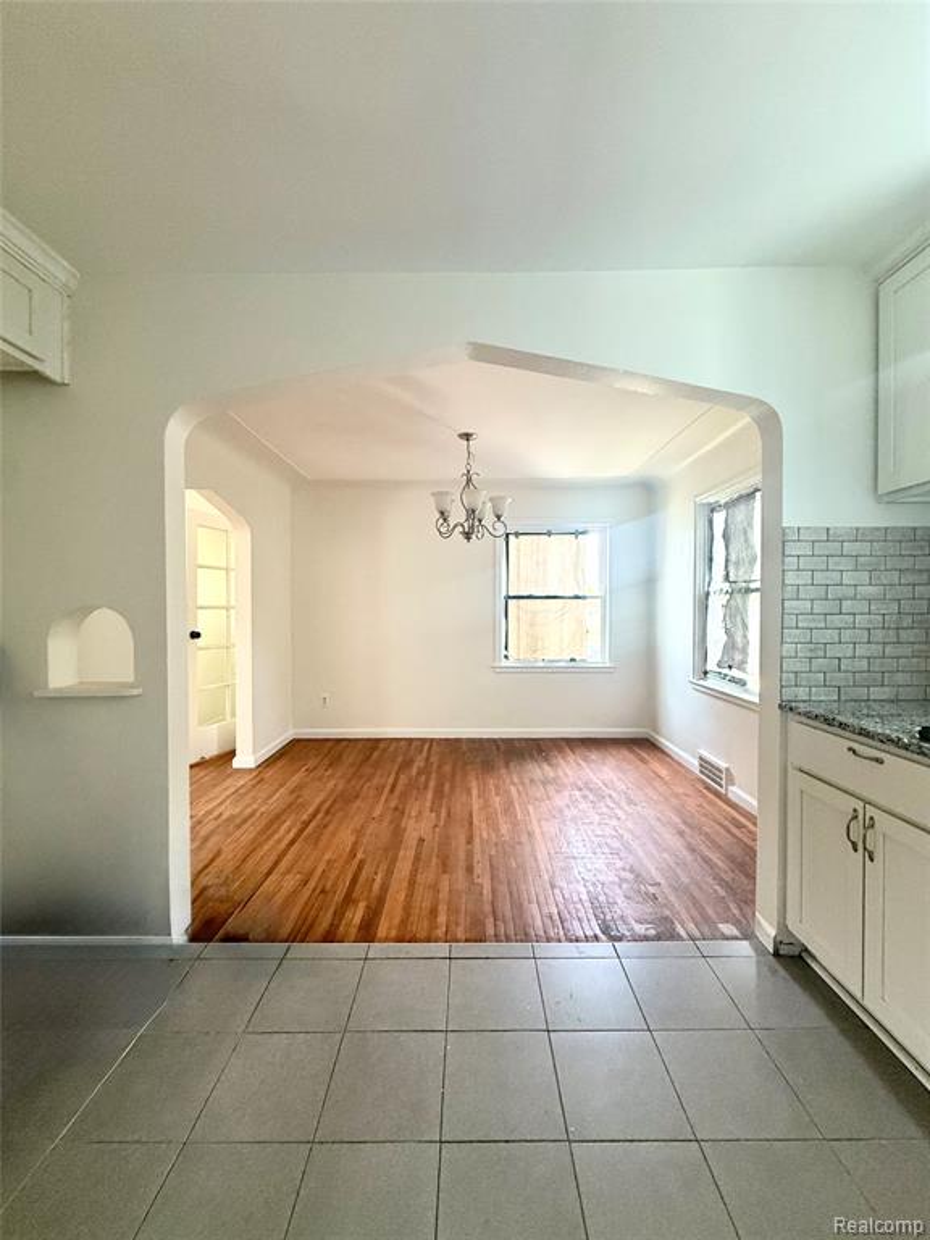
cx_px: 465
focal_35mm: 14
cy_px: 620
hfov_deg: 85.7
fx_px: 502
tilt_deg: -0.1
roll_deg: -0.1
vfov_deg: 102.1
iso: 320
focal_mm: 2.22
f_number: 2.2
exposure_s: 1/70
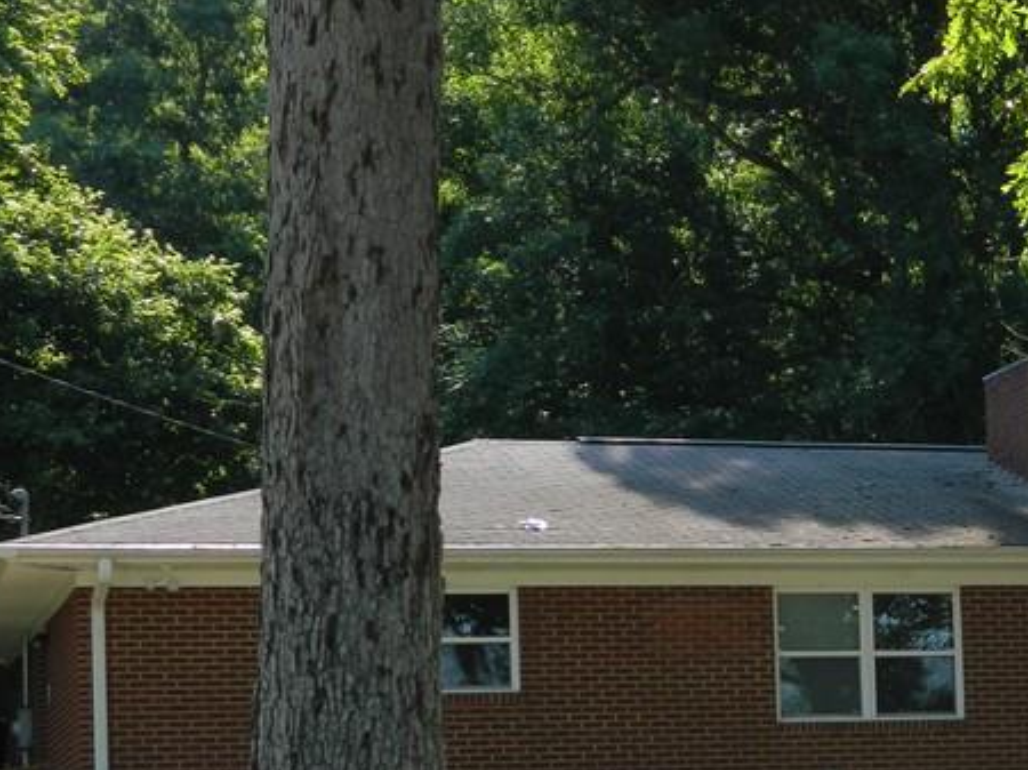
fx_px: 3176
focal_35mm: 107
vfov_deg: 13.7
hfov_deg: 18.0
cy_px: 690
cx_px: 1001
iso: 80
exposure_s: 1/200
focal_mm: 8.4
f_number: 3.6
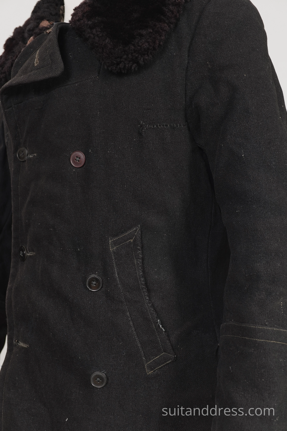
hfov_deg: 28.1
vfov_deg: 41.1
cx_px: 144
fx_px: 574
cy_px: 216
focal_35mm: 48
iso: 250
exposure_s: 1/13
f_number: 4
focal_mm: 32
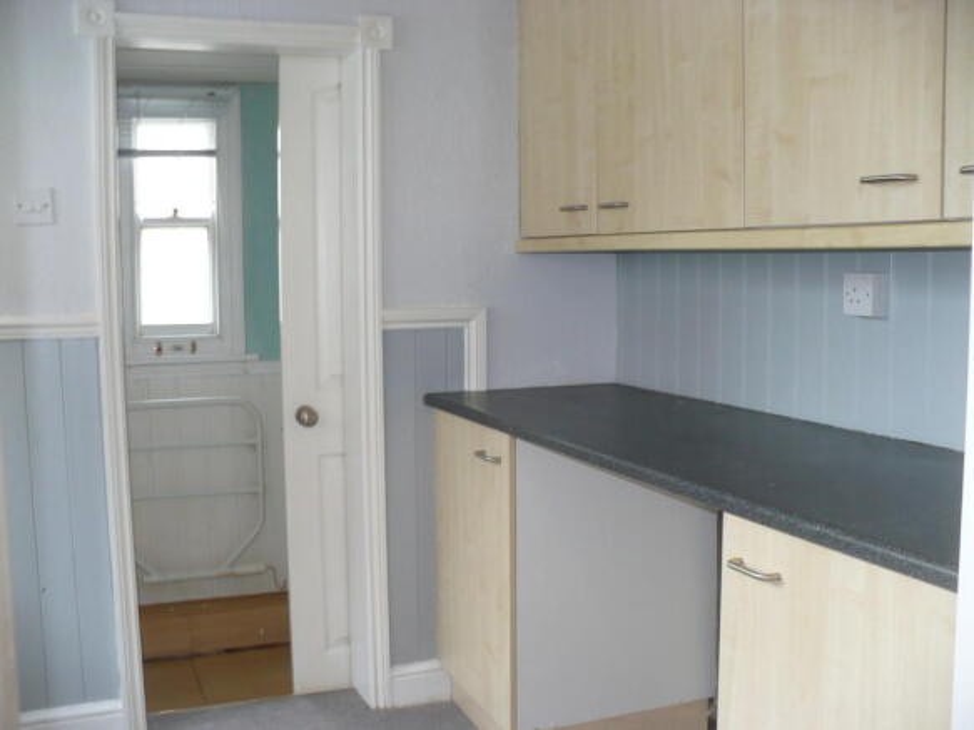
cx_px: 487
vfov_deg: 38.7
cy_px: 365
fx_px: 1041
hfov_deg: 50.1
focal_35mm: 37
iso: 200
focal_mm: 6.1
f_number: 2.8
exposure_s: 1/30
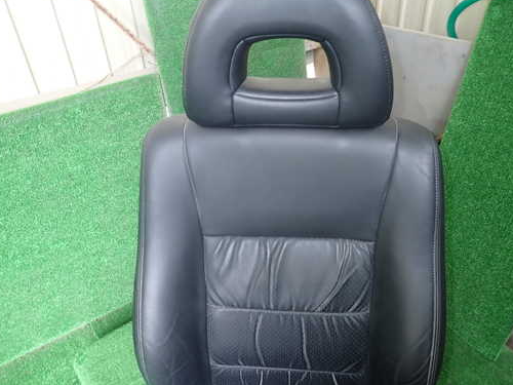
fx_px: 445
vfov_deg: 46.8
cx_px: 283
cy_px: 183
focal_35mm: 30
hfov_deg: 59.8
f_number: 2
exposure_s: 1/60
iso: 200
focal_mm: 4.5
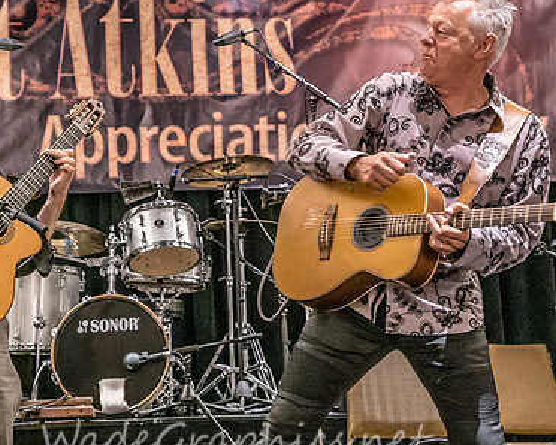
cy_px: 214
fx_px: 1844
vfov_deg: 13.8
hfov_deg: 17.1
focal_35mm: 112
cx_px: 178
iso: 8000
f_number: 5.6
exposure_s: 1/160
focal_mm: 69
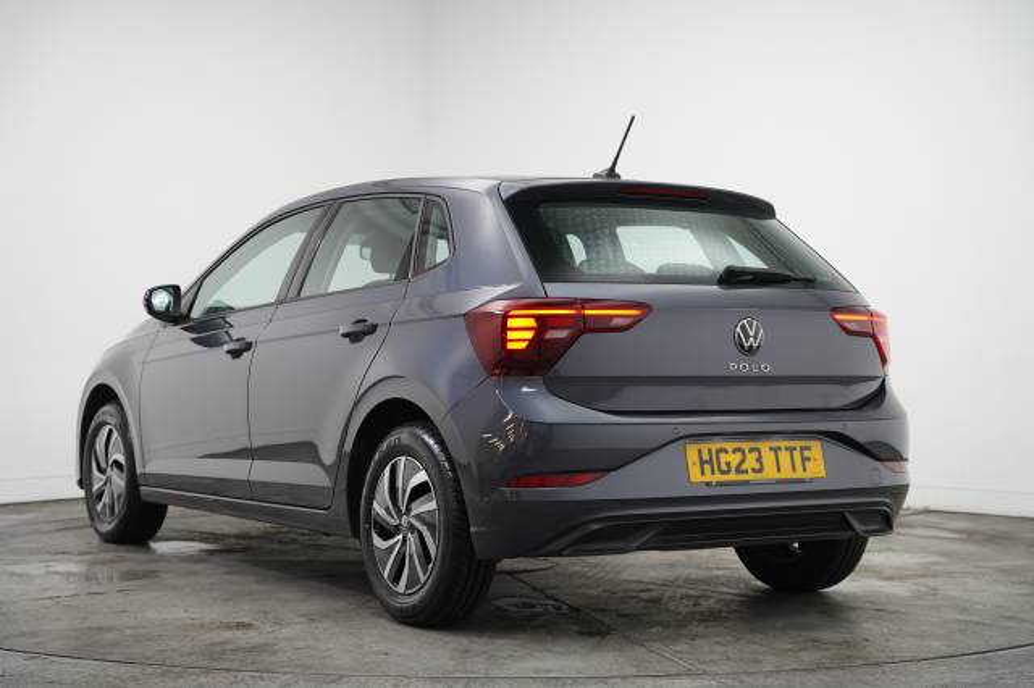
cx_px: 517
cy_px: 344
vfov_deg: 23.9
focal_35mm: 57
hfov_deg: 35.2
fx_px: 1628
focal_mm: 56.7
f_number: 4
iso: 1600
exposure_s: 1/160
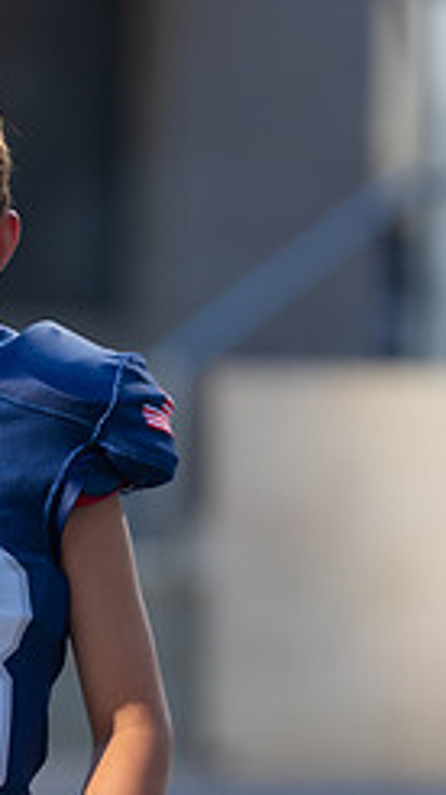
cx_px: -84
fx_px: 8596
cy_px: 567
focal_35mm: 408
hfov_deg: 3.0
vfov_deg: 5.3
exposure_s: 1/640
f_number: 2.8
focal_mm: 165
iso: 100
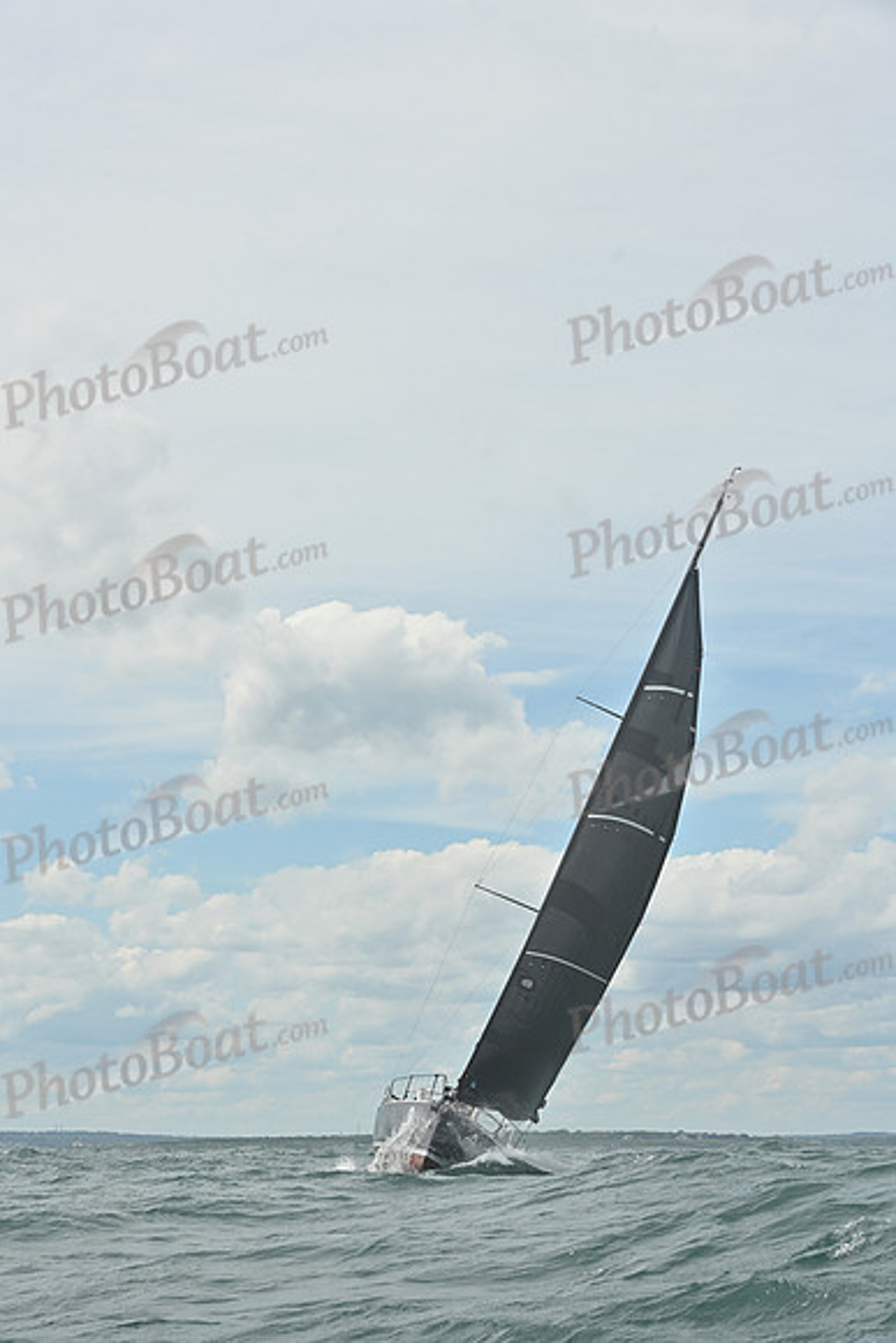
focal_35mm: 70
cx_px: 448
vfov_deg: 28.8
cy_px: 672
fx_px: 2612
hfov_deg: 19.5
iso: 320
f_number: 10
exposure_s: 1/1250
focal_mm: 70
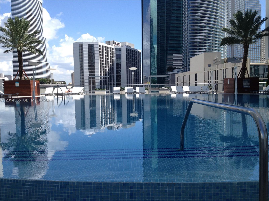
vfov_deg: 40.7
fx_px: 272
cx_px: 134
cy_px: 100
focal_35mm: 35
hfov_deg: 52.6
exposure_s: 1/1381
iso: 80
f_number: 2.4
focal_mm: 4.28
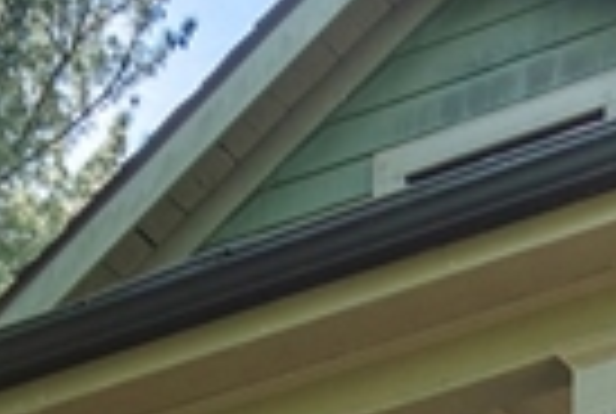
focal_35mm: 194
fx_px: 3327
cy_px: 1244
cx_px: 710
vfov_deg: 6.5
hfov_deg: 10.4
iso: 320
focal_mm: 26
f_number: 7.1
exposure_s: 1/80
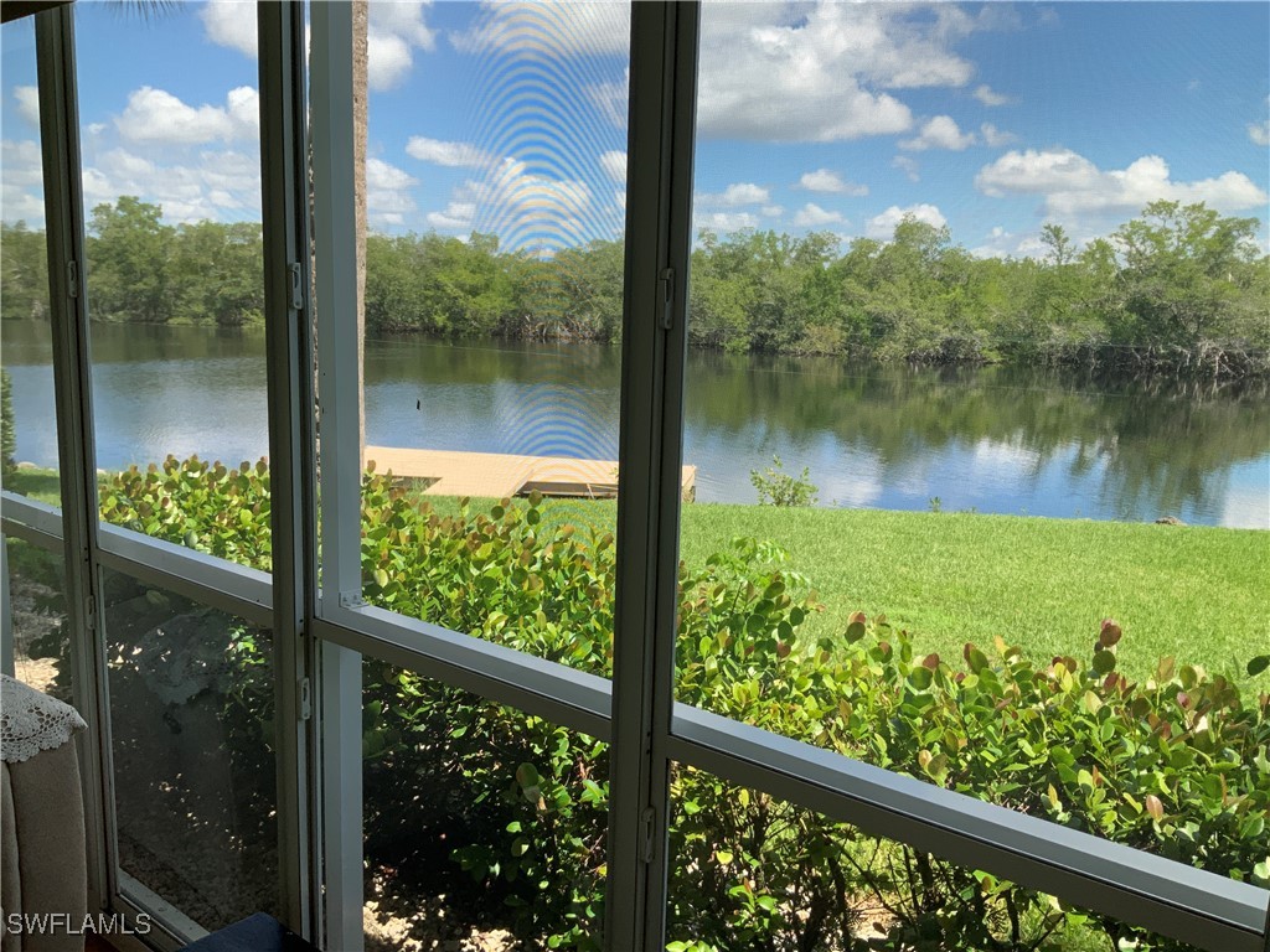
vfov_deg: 48.2
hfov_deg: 61.7
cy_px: 476
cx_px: 635
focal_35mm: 29
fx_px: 1064
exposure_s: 1/586
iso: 16
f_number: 1.8
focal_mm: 3
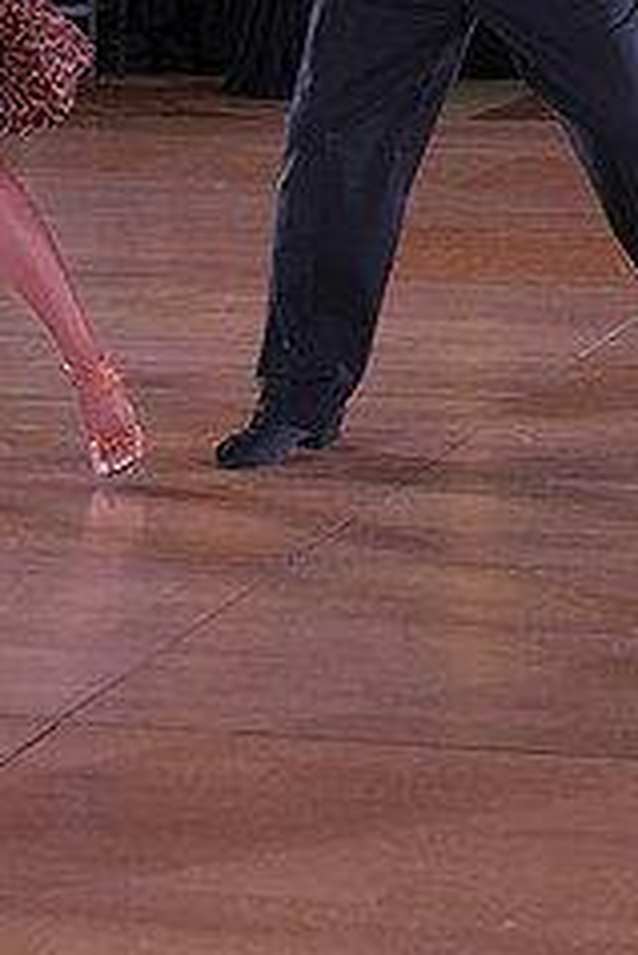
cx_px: 227
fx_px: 3822
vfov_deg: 13.8
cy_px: -185
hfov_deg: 9.5
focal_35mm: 144
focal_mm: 59
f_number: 4
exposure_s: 1/400
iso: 1250
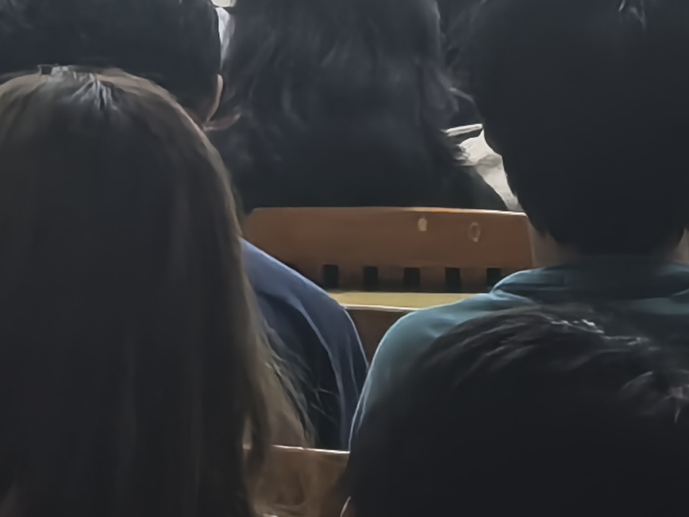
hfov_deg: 7.0
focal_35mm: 283
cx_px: -94
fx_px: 5633
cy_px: -327
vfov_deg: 5.2
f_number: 4
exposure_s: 1/50
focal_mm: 8.5
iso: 200
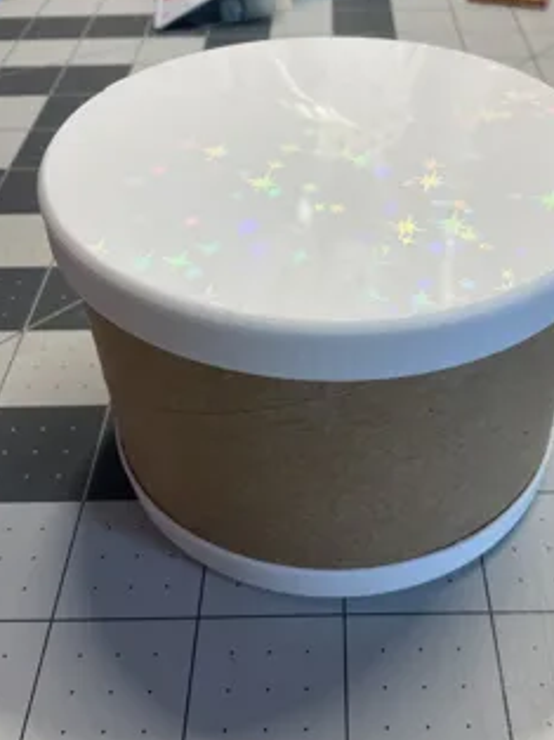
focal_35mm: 37
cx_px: 337
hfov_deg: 38.4
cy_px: 351
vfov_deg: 50.2
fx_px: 791
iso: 64
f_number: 1.8
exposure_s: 1/117
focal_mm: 3
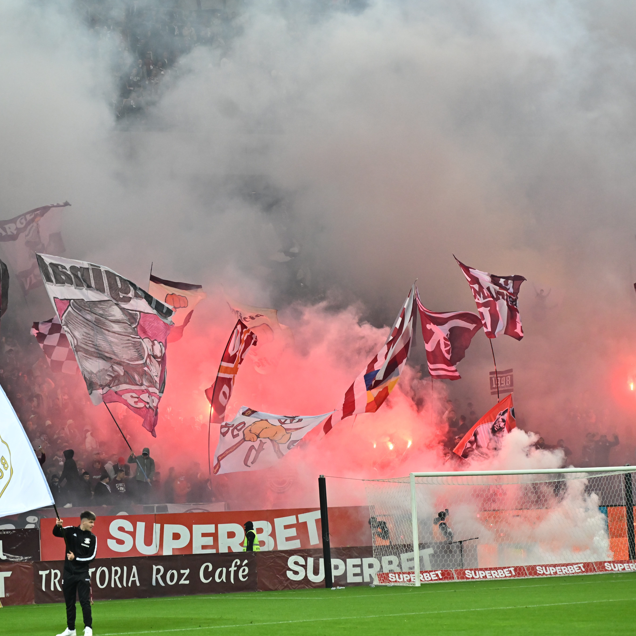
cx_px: 272
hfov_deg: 14.9
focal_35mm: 117
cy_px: 320
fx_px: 2432
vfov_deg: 14.9
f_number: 4
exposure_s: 1/1250
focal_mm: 91
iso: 3200
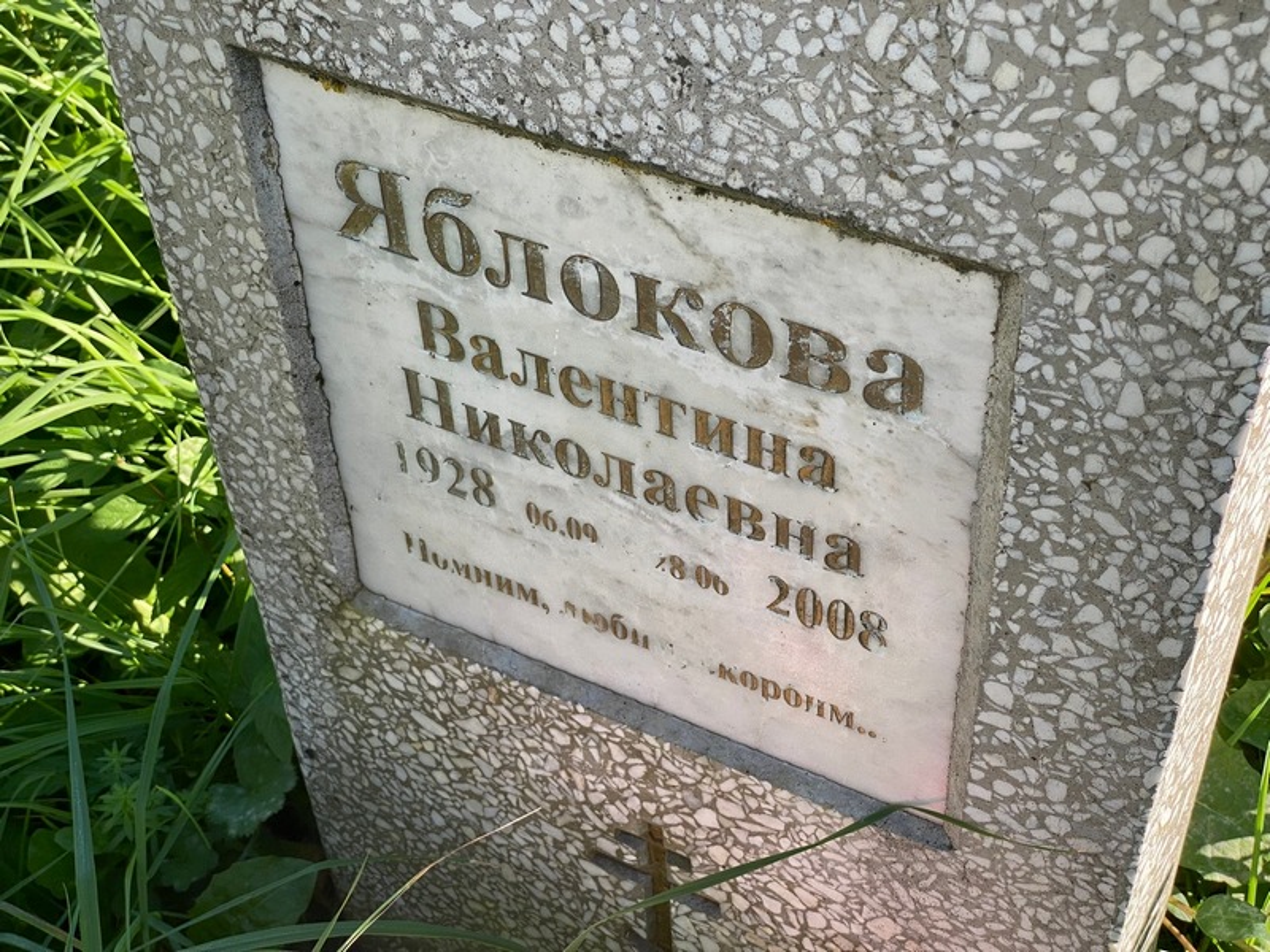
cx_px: 635
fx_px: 1908
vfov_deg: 28.0
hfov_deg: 36.8
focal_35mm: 52
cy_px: 476
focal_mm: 6
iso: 20
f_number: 2
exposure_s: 1/309
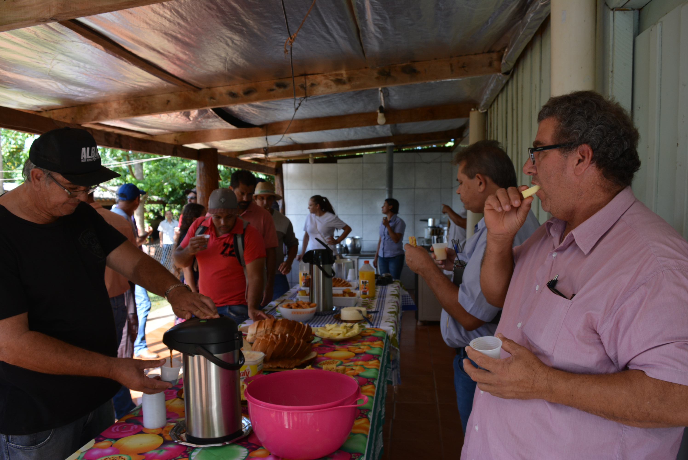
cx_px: 344
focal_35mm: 27
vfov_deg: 48.0
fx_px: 516
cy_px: 230
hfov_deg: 67.3
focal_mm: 18
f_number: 6.3
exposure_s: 1/160
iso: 200
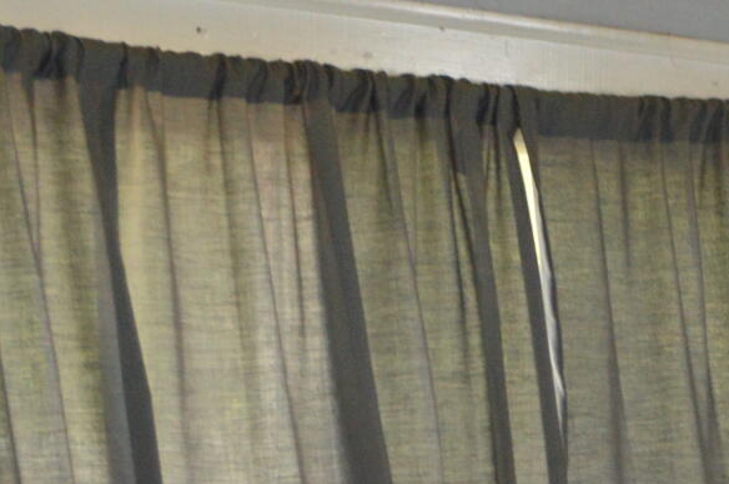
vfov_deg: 7.2
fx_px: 3742
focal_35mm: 185
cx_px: 1252
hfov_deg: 10.5
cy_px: 944
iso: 800
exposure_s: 1/60
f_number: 4
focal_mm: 24
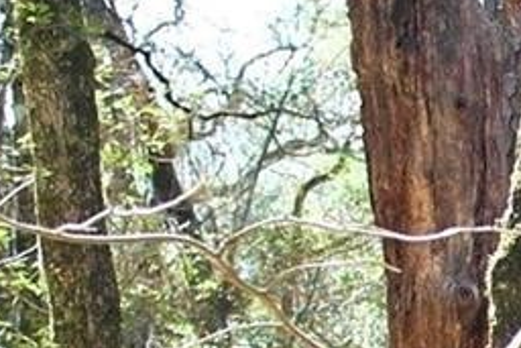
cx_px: 1339
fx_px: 3475
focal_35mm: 240
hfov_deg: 7.8
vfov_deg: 5.6
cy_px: 797
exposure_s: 1/100
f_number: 4
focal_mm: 20
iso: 100
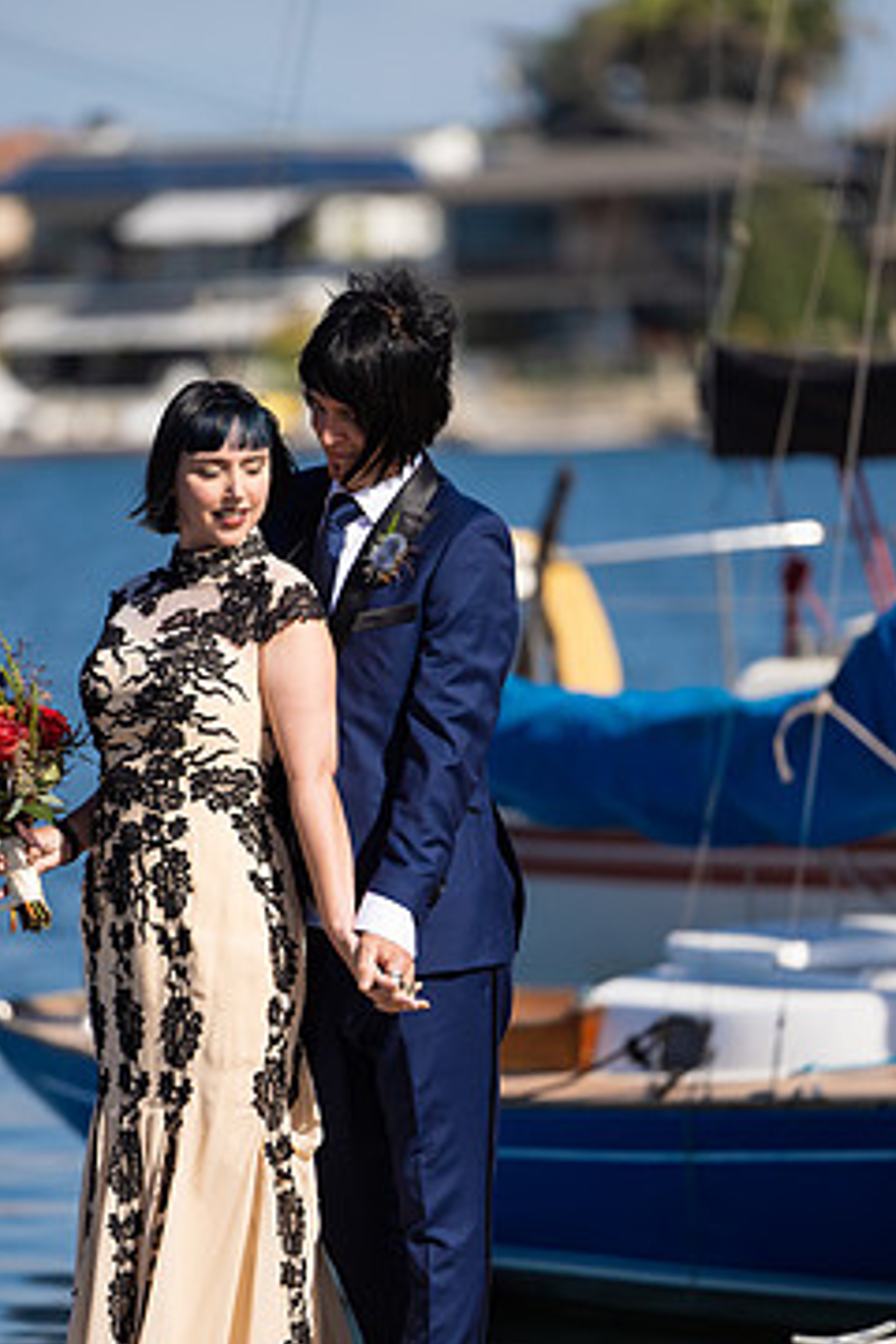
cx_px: 343
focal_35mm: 250
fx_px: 9333
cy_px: 780
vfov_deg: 8.2
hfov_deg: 5.5
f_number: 2.8
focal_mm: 200
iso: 200
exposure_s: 1/5000
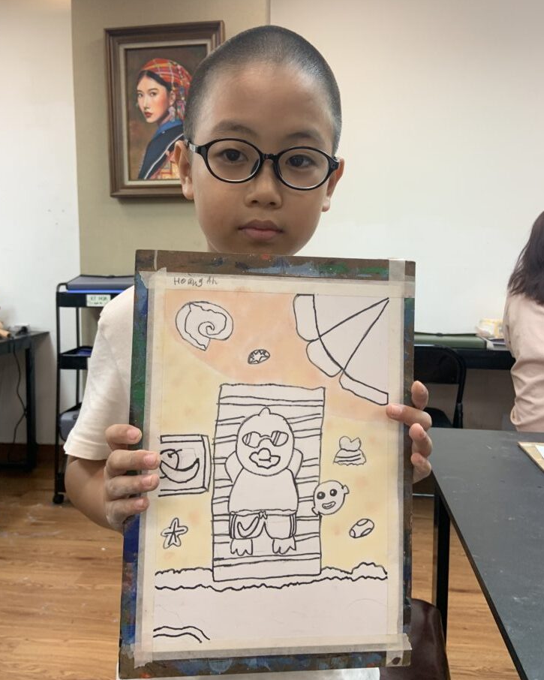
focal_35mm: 28
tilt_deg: -4.0
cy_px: 325
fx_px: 563
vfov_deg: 62.2
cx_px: 264
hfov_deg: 51.5
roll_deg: -0.1
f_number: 1.8
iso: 100
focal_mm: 4.25
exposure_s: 1/121
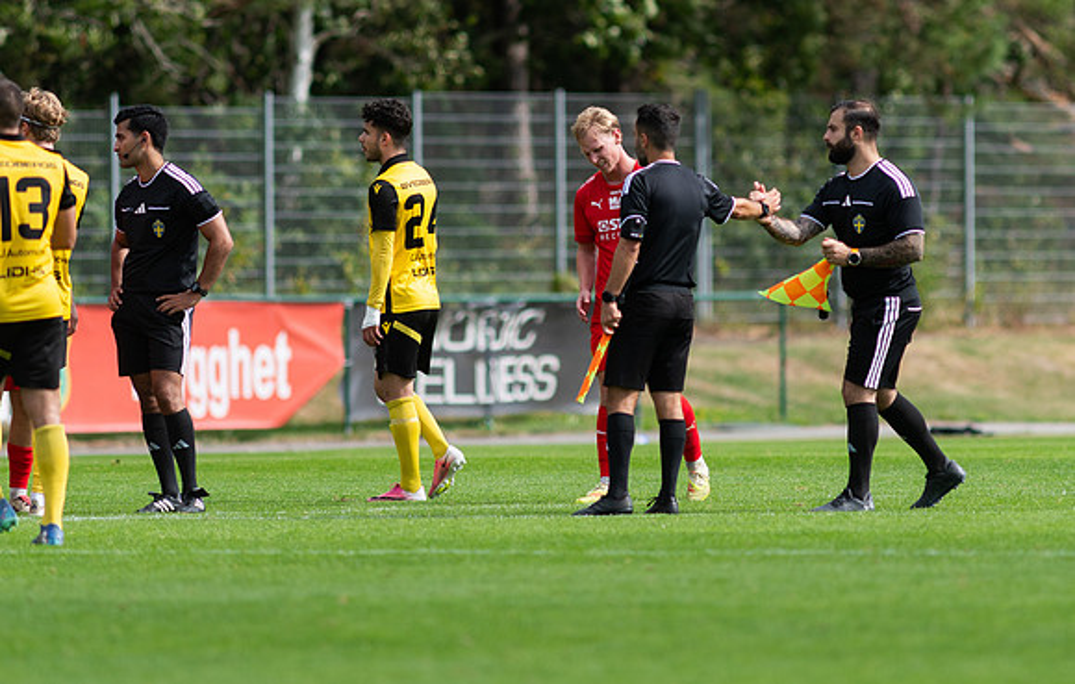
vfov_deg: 2.5
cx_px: 629
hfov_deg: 3.9
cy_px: 265
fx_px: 15722
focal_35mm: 534
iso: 160
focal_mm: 300
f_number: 3.2
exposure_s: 1/2000
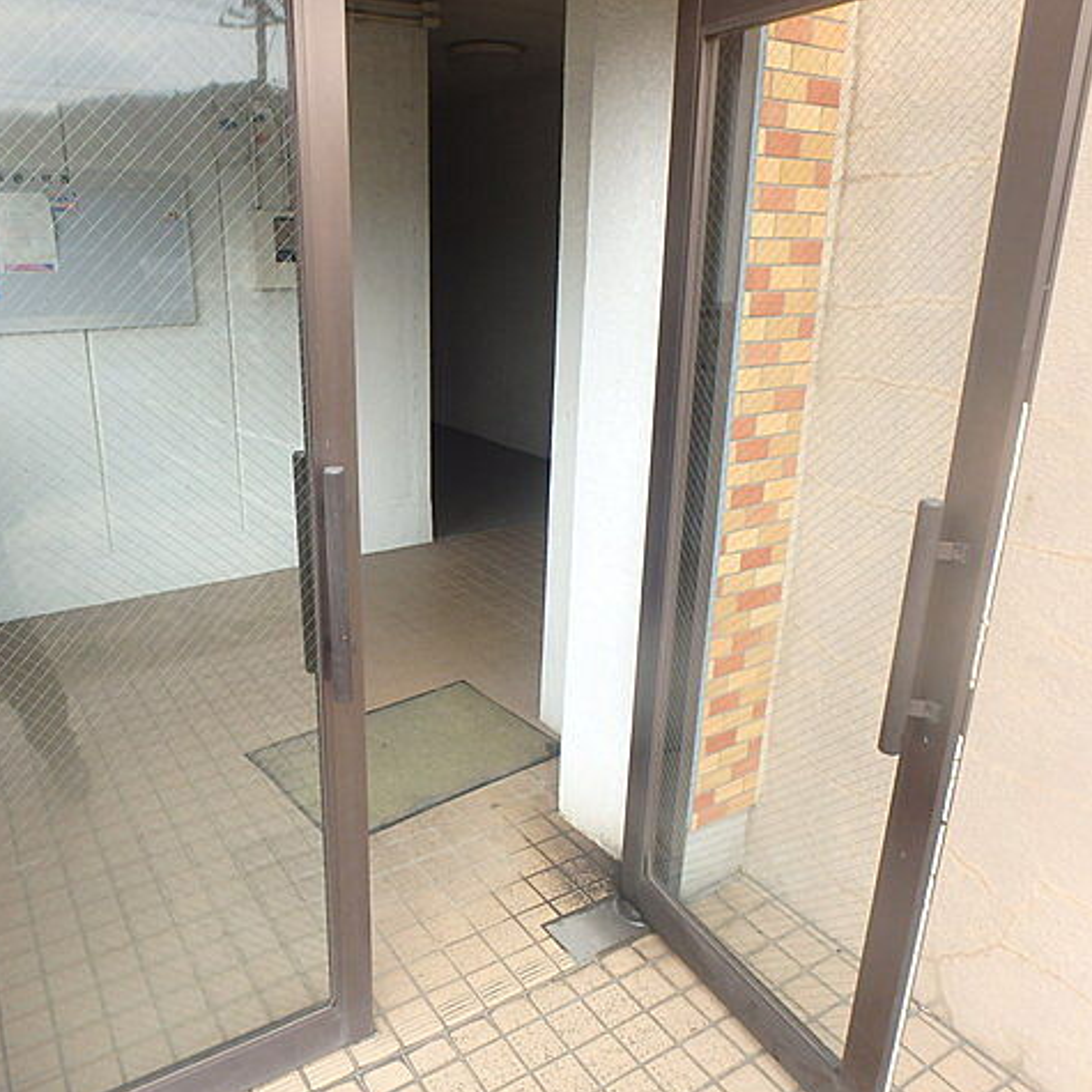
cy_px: 549
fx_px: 892
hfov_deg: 62.5
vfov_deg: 62.9
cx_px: 451
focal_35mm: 25
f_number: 3.5
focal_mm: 3.7
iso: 125
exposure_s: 1/160
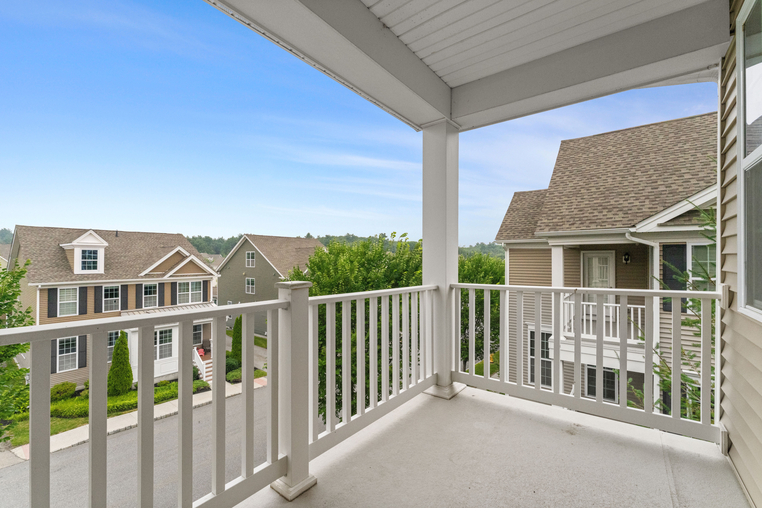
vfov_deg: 76.2
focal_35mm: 15
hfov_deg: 99.3
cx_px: 381
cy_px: 254
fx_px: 324
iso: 3200
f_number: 11
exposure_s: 1/160
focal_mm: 15.3
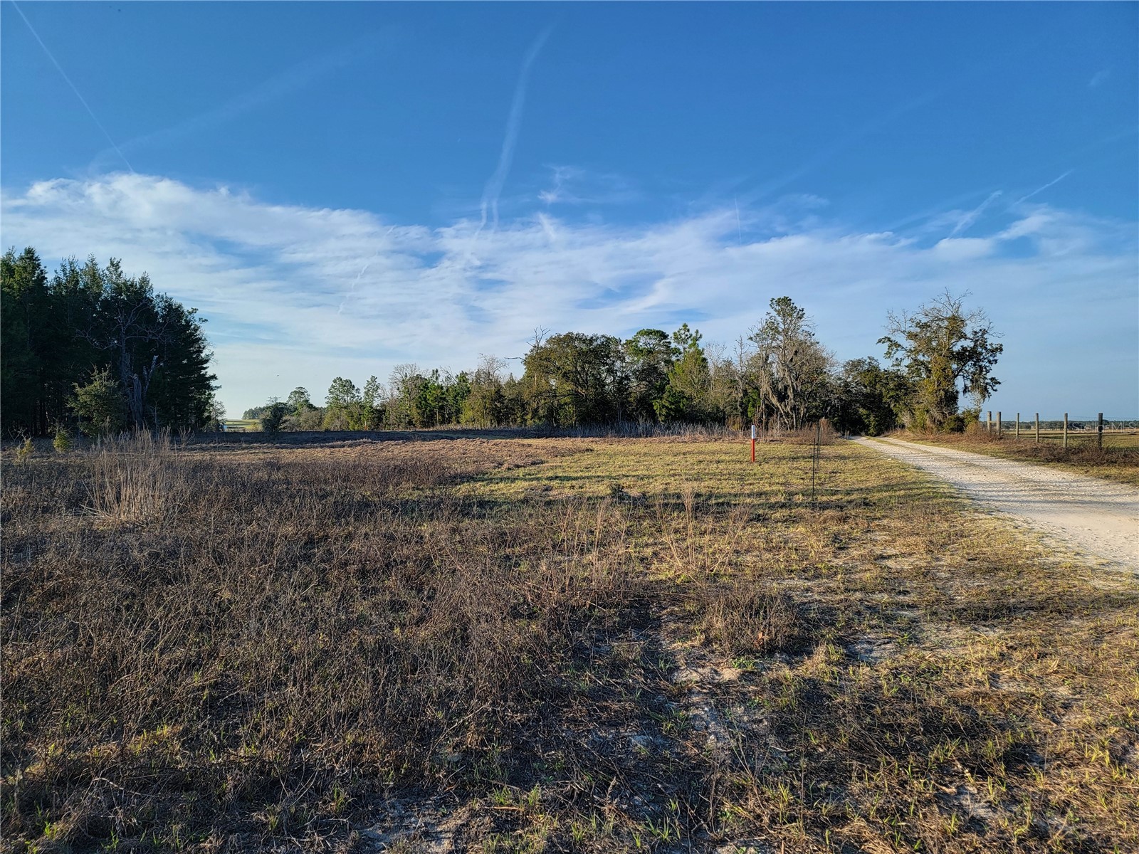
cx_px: 570
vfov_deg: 56.8
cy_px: 427
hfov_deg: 71.6
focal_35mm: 24
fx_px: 790
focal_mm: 6.7
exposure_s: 1/590
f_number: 1.8
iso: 16
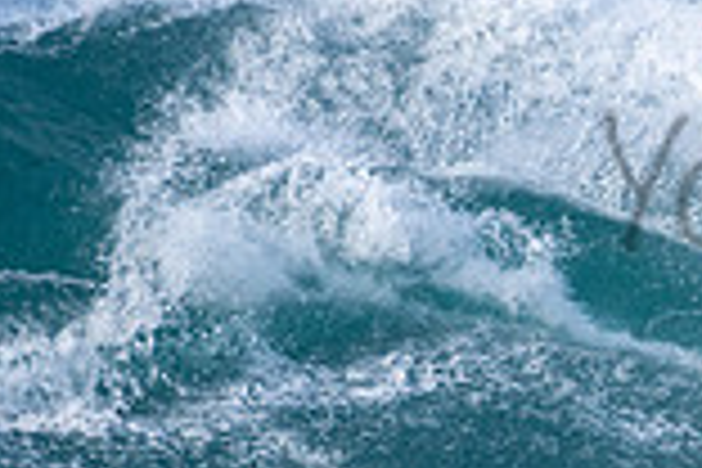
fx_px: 54518
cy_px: 142
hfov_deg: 0.7
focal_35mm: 2796
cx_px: 1066
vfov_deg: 0.5
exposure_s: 1/1250
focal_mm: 500
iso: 400
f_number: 5.6
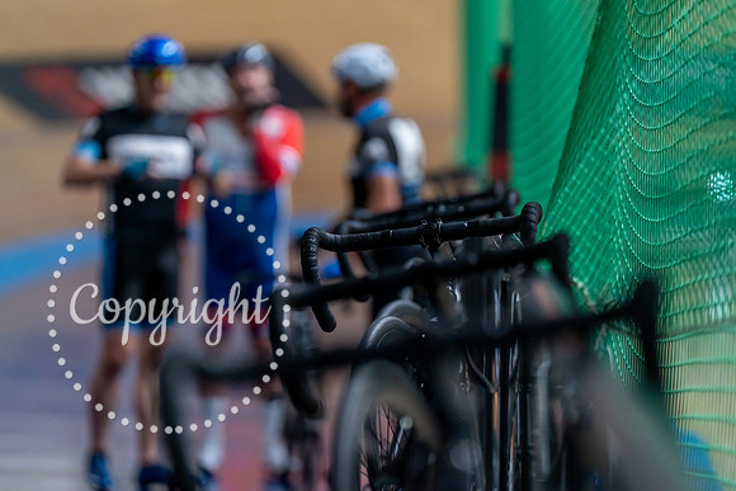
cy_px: 246
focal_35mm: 168
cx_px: 368
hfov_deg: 12.2
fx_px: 3435
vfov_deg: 8.2
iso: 2500
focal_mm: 168
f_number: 3.2
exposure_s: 1/1000
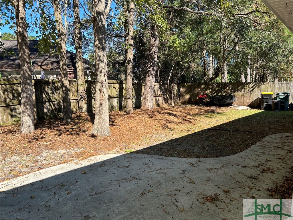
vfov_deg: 53.1
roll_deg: -0.2
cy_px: 110
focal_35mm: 26
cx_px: 146
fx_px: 220
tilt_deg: -5.2
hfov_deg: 67.3
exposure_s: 1/1252
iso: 50
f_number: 1.5
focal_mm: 5.7
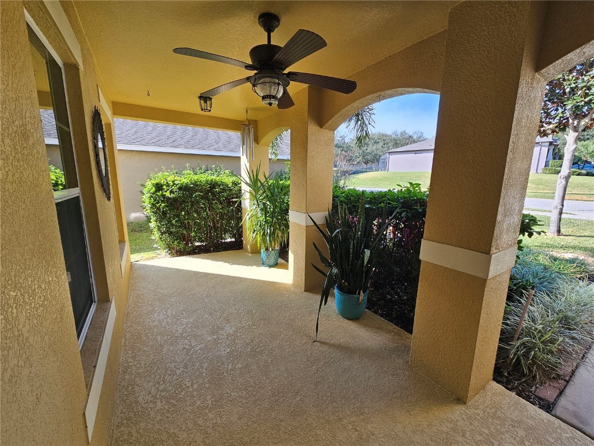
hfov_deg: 106.2
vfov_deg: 89.9
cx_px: 297
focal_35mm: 13
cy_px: 223
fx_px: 223
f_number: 2.2
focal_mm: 2.2
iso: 50
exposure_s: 1/314
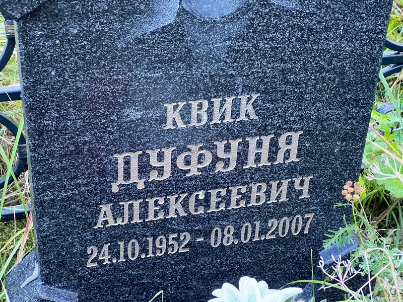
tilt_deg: -37.4
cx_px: 202
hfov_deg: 25.3
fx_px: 896
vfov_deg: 19.1
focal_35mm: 77
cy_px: 151
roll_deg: -3.6
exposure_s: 1/60
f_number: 2.8
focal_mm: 9
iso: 400
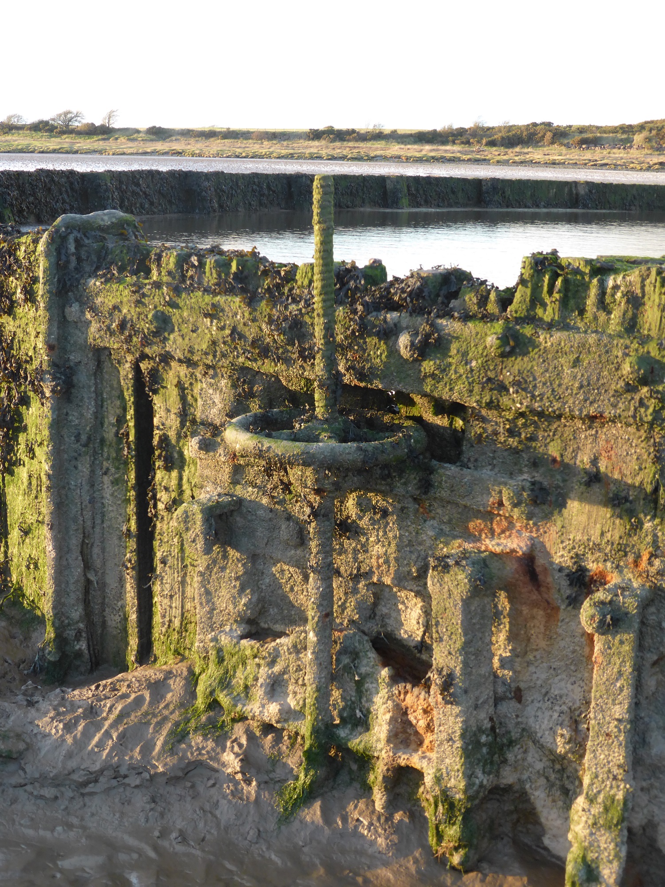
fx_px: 1358
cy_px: 444
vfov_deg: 36.2
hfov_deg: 27.5
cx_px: 332
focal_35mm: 53
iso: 200
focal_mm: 9
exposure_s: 1/60
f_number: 4.4
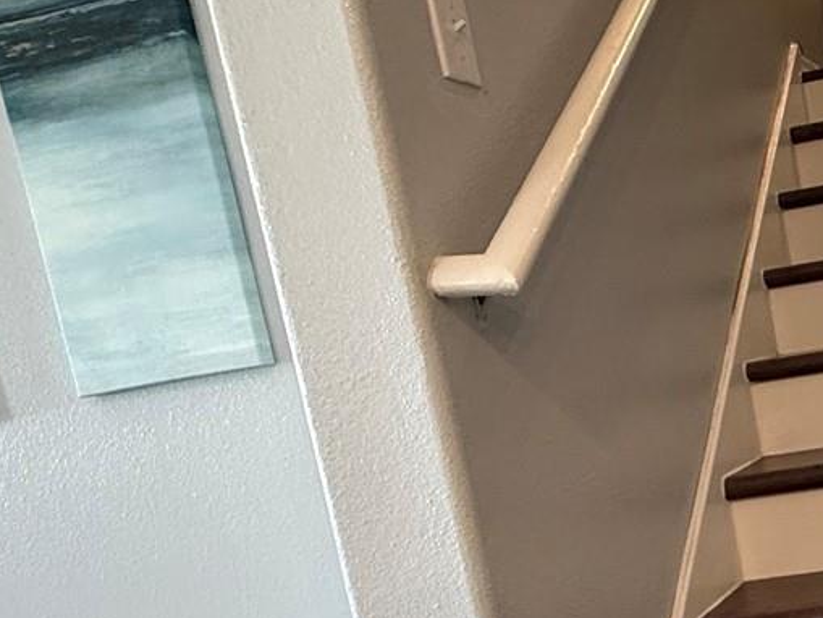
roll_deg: +9.1
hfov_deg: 35.5
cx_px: 944
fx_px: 1046
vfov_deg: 32.7
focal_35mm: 44
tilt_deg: -5.7
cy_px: 395
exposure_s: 1/60
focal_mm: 2.22
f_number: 2.2
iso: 320
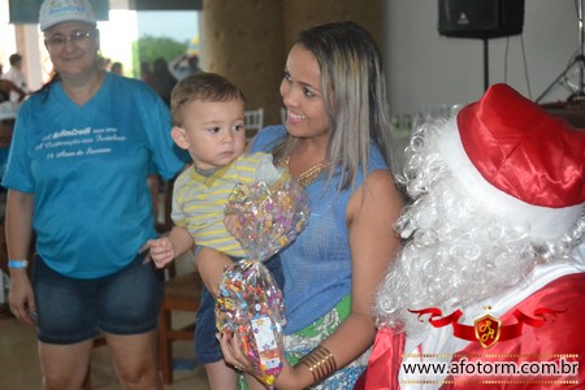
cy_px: 195
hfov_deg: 33.4
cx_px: 292
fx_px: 975
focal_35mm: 60
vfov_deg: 22.6
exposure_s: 1/60
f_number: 4.5
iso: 3200
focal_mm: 40
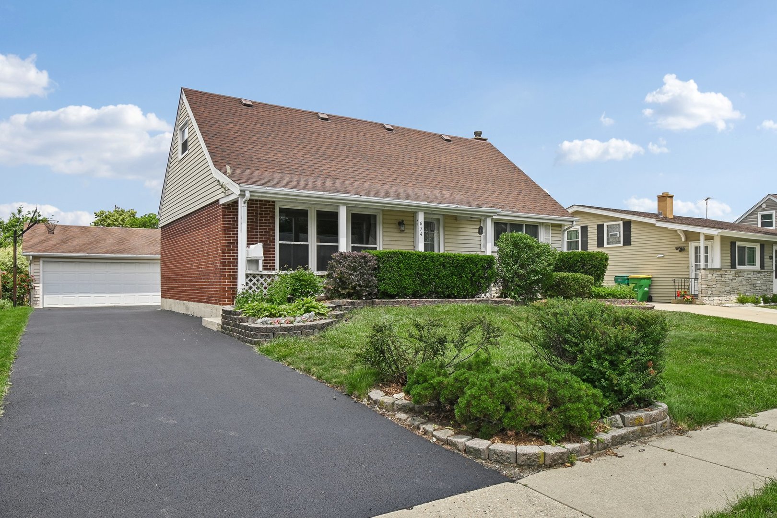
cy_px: 259
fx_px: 518
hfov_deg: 73.7
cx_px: 388
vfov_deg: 53.1
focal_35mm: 24
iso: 100
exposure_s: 1/250
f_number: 8
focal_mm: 16
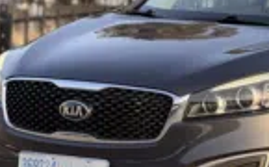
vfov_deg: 3.7
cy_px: 98
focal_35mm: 352
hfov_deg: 5.9
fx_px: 2576
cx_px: 364
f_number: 2.8
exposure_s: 1/131
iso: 50
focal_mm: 15.66
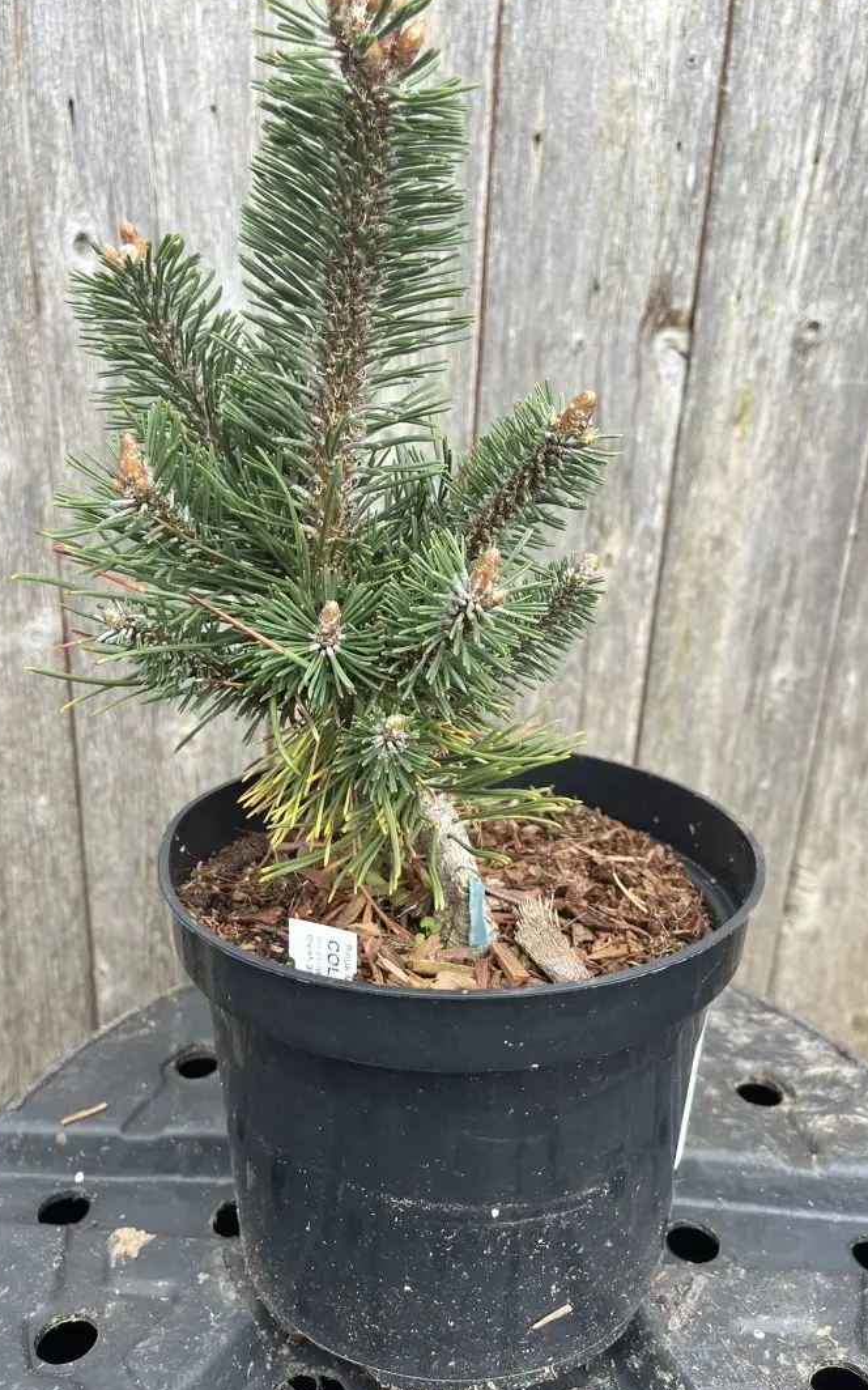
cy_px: 690
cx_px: 447
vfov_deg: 66.5
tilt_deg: -20.4
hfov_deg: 44.5
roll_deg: -3.0
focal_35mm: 28
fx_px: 1060
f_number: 1.6
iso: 40
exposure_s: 1/122
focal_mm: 5.1
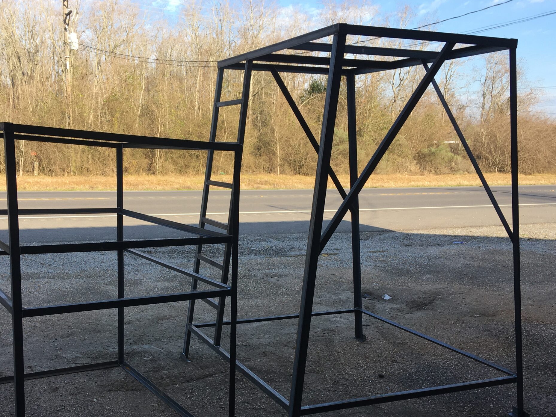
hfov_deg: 46.6
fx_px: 642
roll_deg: +0.0
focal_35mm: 40
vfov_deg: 35.7
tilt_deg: -12.9
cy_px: 267
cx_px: 235
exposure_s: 1/455
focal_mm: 4.15
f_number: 2.2
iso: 25
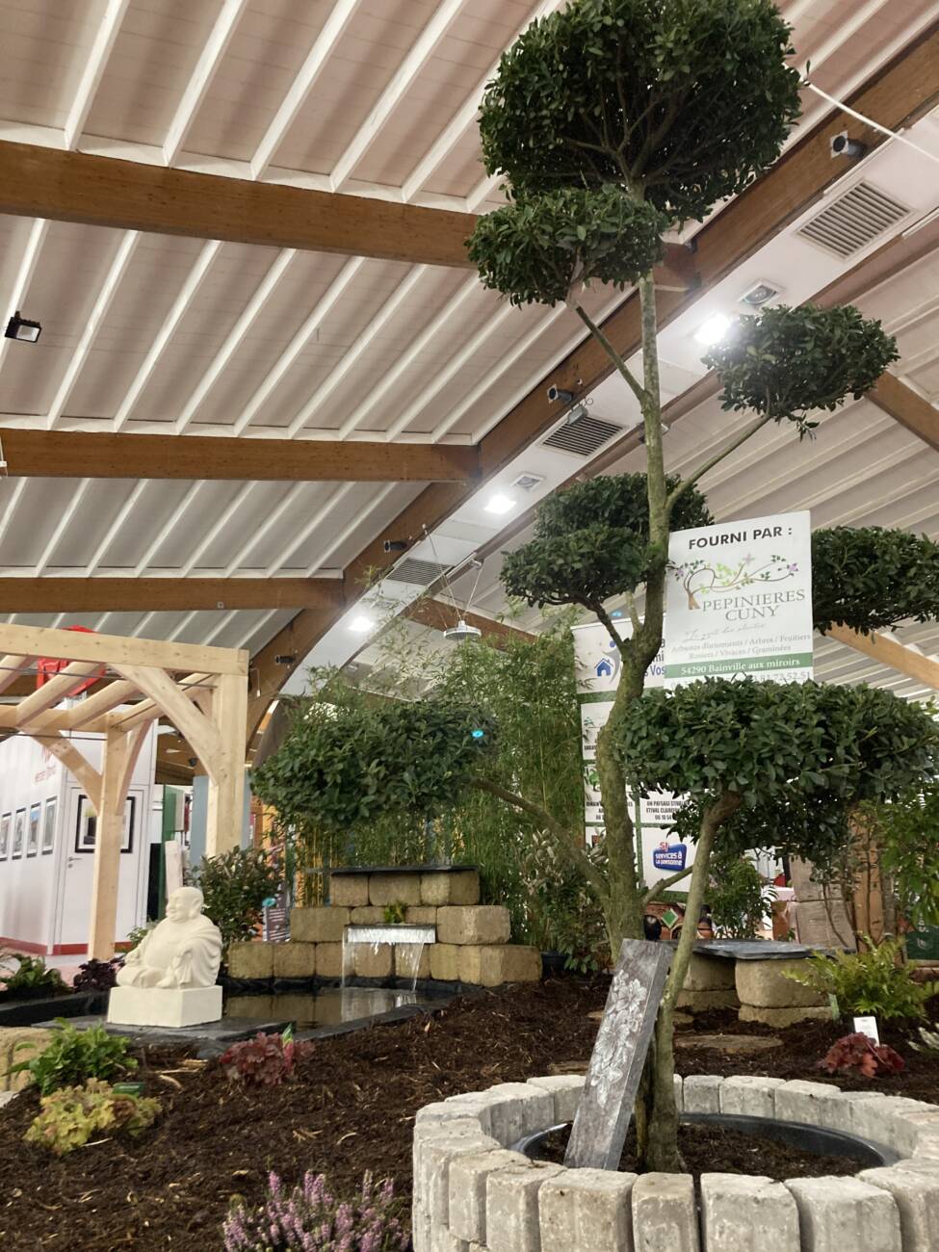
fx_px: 1013
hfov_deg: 49.7
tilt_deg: +14.6
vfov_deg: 63.4
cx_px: 470
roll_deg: +0.7
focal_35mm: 28
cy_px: 626
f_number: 1.8
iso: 320
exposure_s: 1/50
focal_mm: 3.99
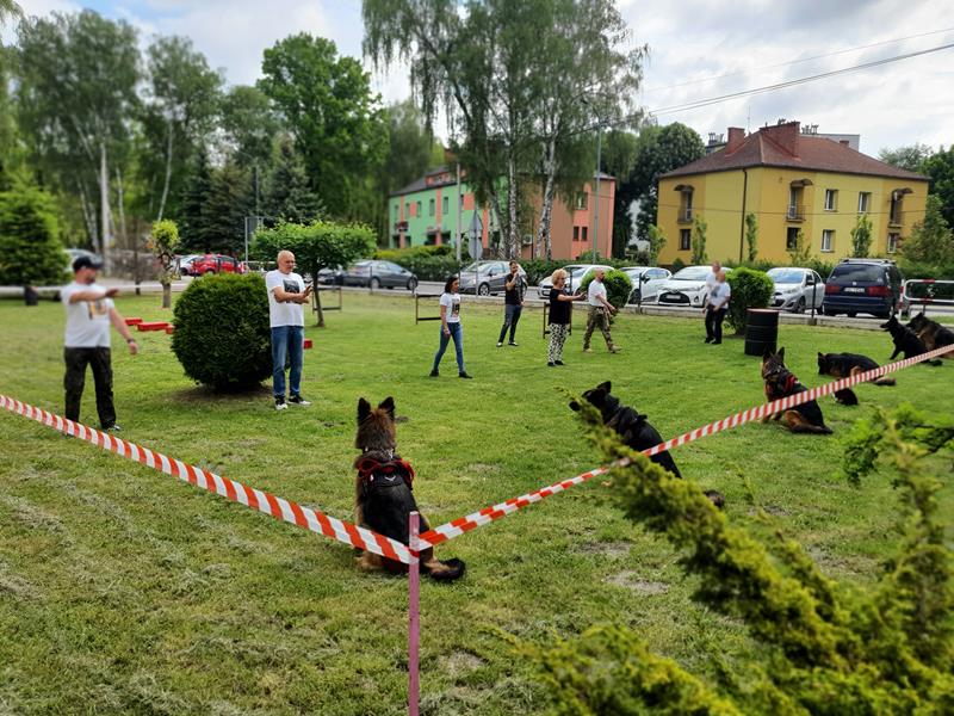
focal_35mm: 26
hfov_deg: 67.3
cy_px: 358
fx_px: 717
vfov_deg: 53.1
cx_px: 477
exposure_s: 1/2200
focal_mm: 4.3
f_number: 1.5
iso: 50
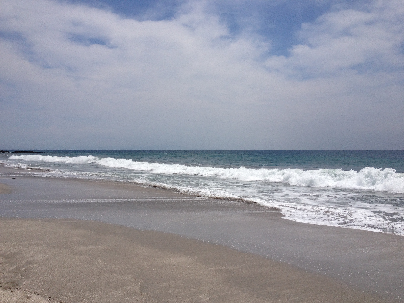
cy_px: 152
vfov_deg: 40.7
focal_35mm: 35
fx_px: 408
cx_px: 202
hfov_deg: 52.6
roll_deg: +0.6
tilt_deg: -3.1
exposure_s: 1/6135
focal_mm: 4.28
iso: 50
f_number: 2.4
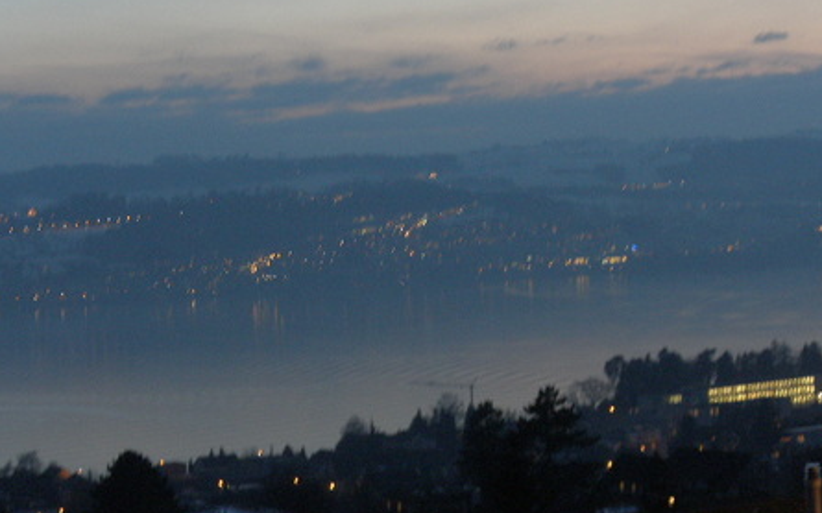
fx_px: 2397
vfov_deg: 12.2
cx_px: 413
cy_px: 228
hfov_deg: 19.5
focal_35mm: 107
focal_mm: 17.7
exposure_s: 1
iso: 100
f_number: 5.1
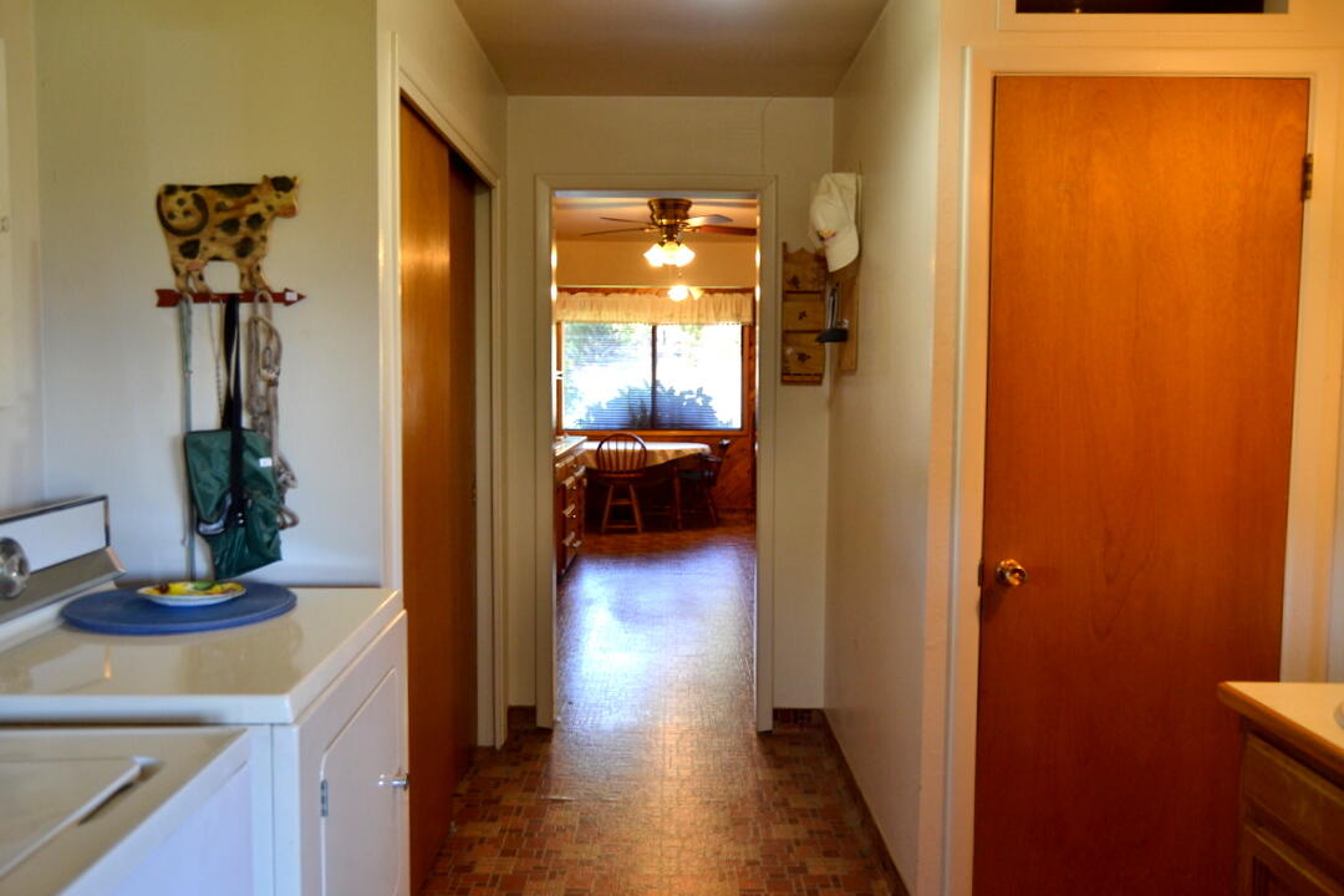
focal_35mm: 27
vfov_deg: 47.9
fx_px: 1008
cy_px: 448
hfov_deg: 67.4
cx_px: 672
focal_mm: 18
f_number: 3.5
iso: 400
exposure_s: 1/60
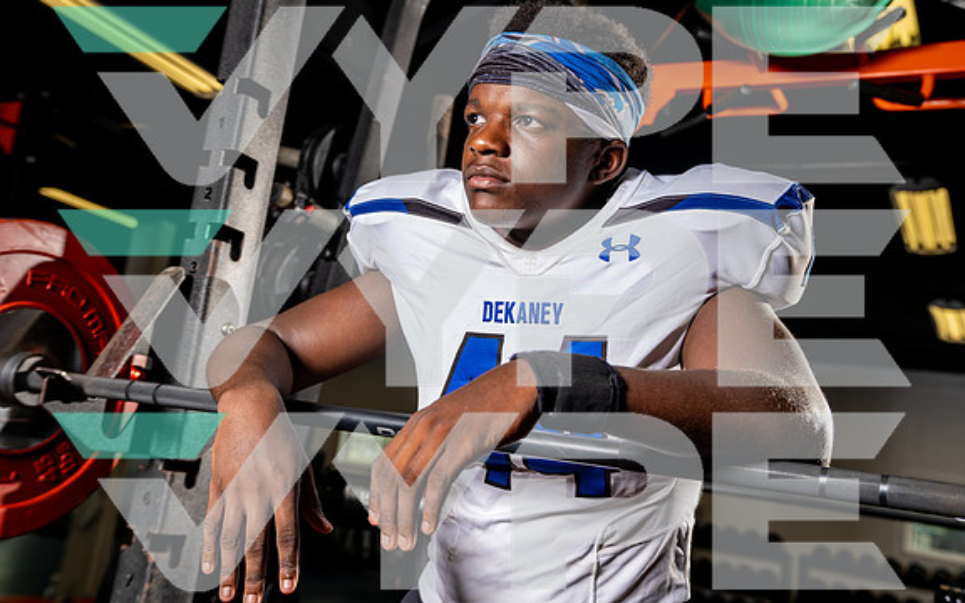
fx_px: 999
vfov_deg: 33.6
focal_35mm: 38
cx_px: 484
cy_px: 299
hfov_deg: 51.5
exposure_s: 1/250
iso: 100
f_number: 4.5
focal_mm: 37
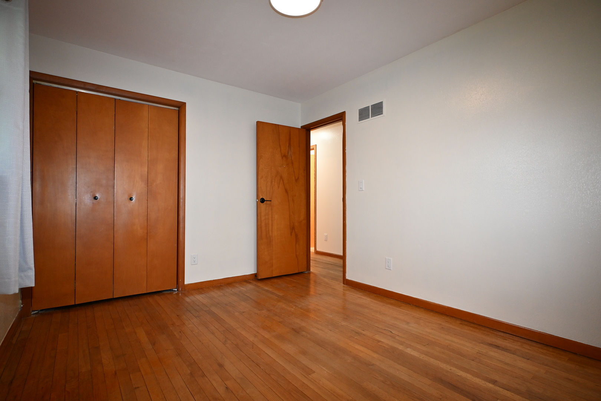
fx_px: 300
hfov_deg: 90.0
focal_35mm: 18
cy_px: 200
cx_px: 300
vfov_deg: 67.4
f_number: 4
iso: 800
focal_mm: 12
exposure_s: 1/60
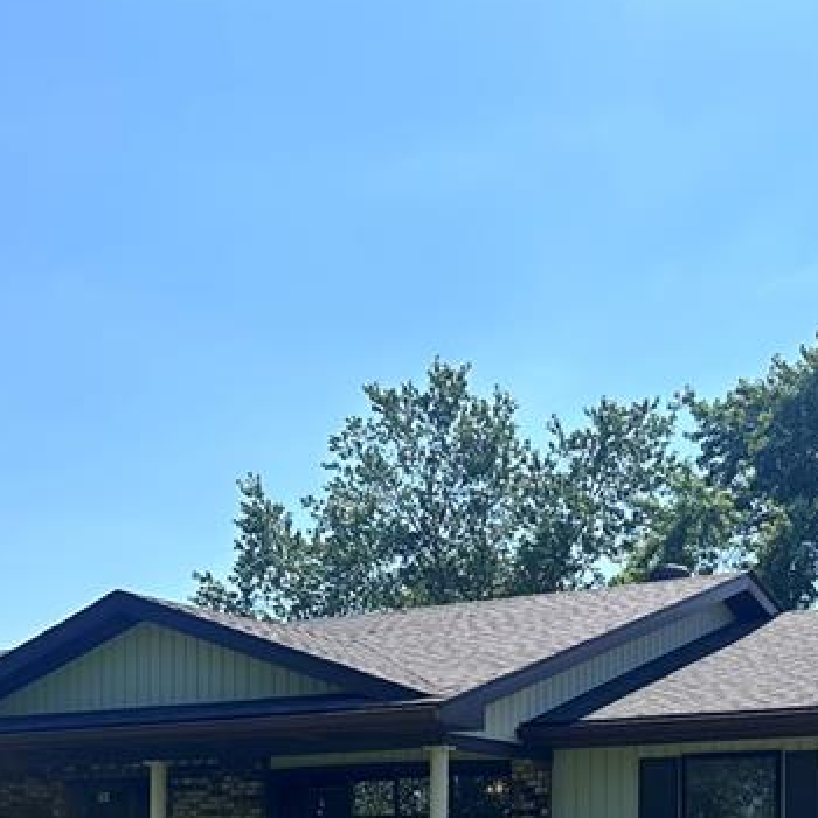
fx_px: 1658
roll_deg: -0.5
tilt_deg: +0.4
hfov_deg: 27.7
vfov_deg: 26.0
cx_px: 439
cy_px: 862
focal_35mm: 62
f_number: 1.78
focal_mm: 6.86
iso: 80
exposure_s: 1/5263
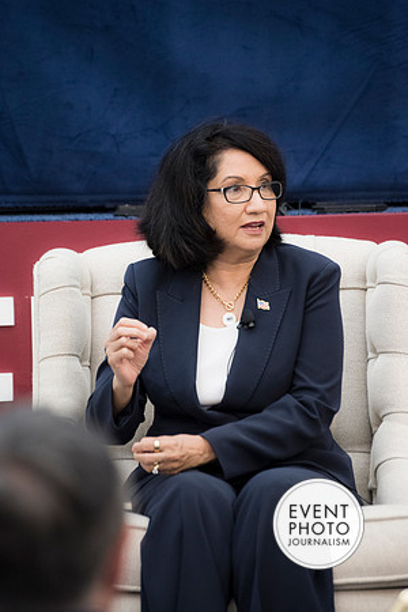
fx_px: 4250
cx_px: 204
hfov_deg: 5.5
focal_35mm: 250
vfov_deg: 8.2
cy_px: 306
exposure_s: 1/500
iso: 2500
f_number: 5.6
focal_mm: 250
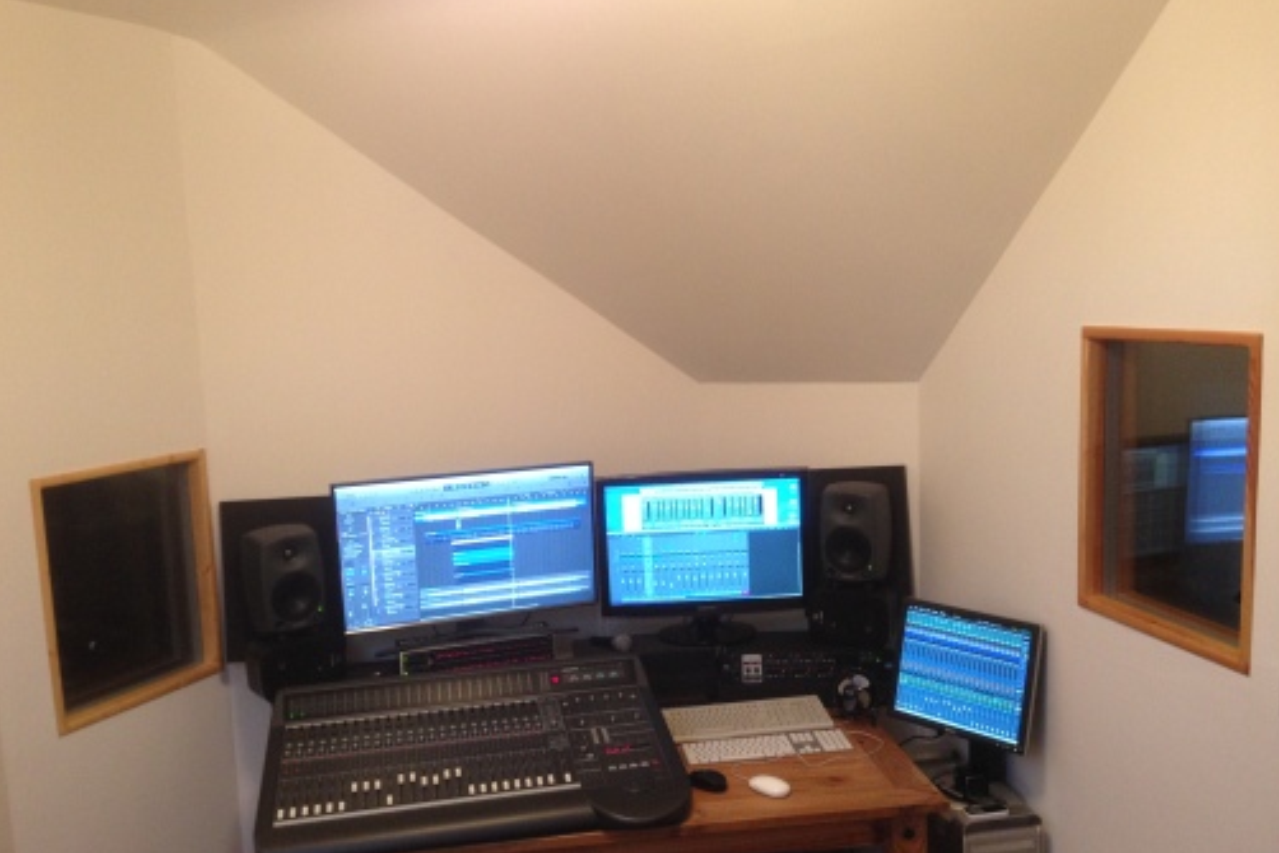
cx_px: 640
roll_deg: +2.0
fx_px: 1244
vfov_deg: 37.9
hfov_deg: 54.4
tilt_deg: -7.9
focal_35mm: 35
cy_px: 458
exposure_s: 1/20
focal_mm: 4.12
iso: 160
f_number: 2.4
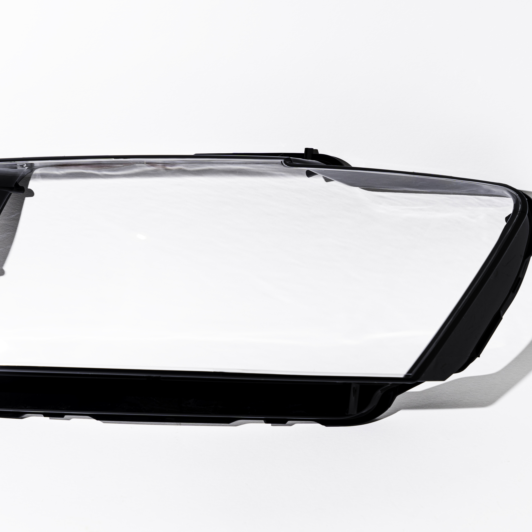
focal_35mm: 94
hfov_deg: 18.4
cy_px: 268
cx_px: 180
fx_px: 1634
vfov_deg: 18.5
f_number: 9
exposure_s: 1/250
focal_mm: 73
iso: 100
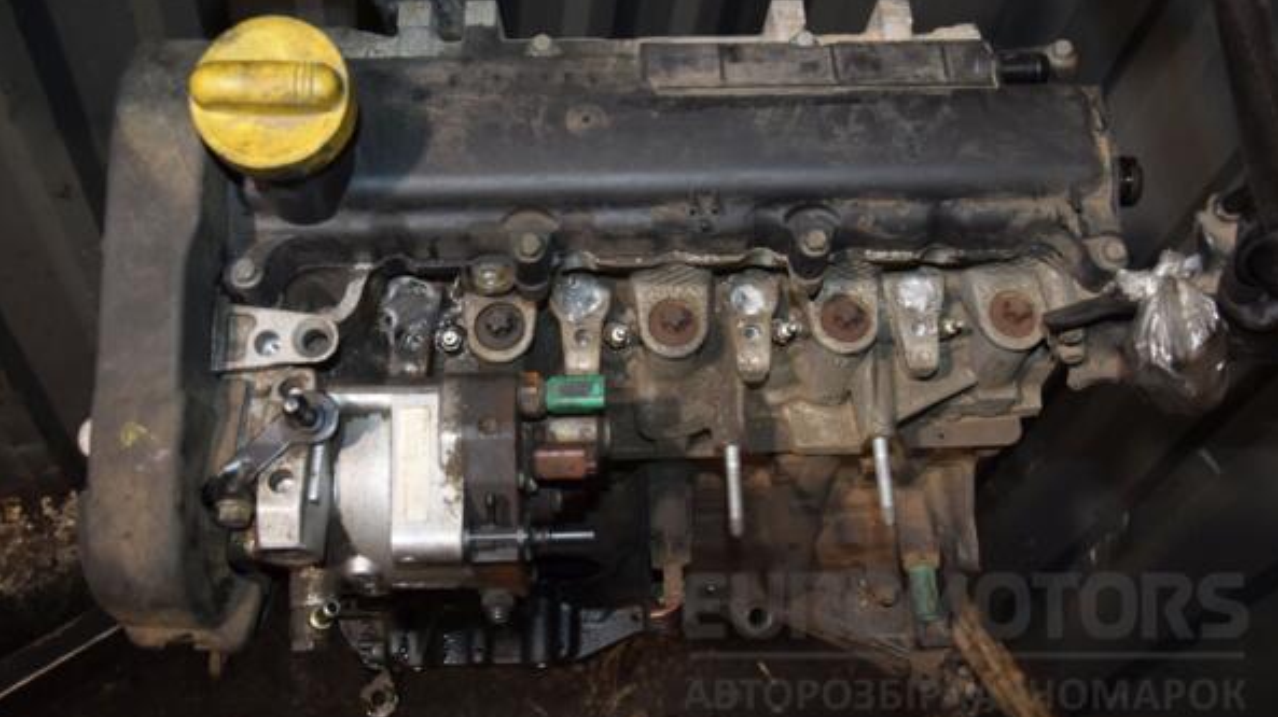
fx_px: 1186
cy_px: 319
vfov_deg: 33.6
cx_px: 642
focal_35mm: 35
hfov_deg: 56.6
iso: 800
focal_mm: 22
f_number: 5
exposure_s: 1/60
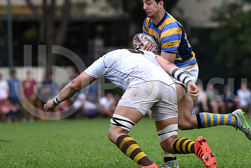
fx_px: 2419
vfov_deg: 4.0
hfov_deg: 5.9
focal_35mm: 347
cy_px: 83
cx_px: 140
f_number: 3.5
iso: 640
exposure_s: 1/1250
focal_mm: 195
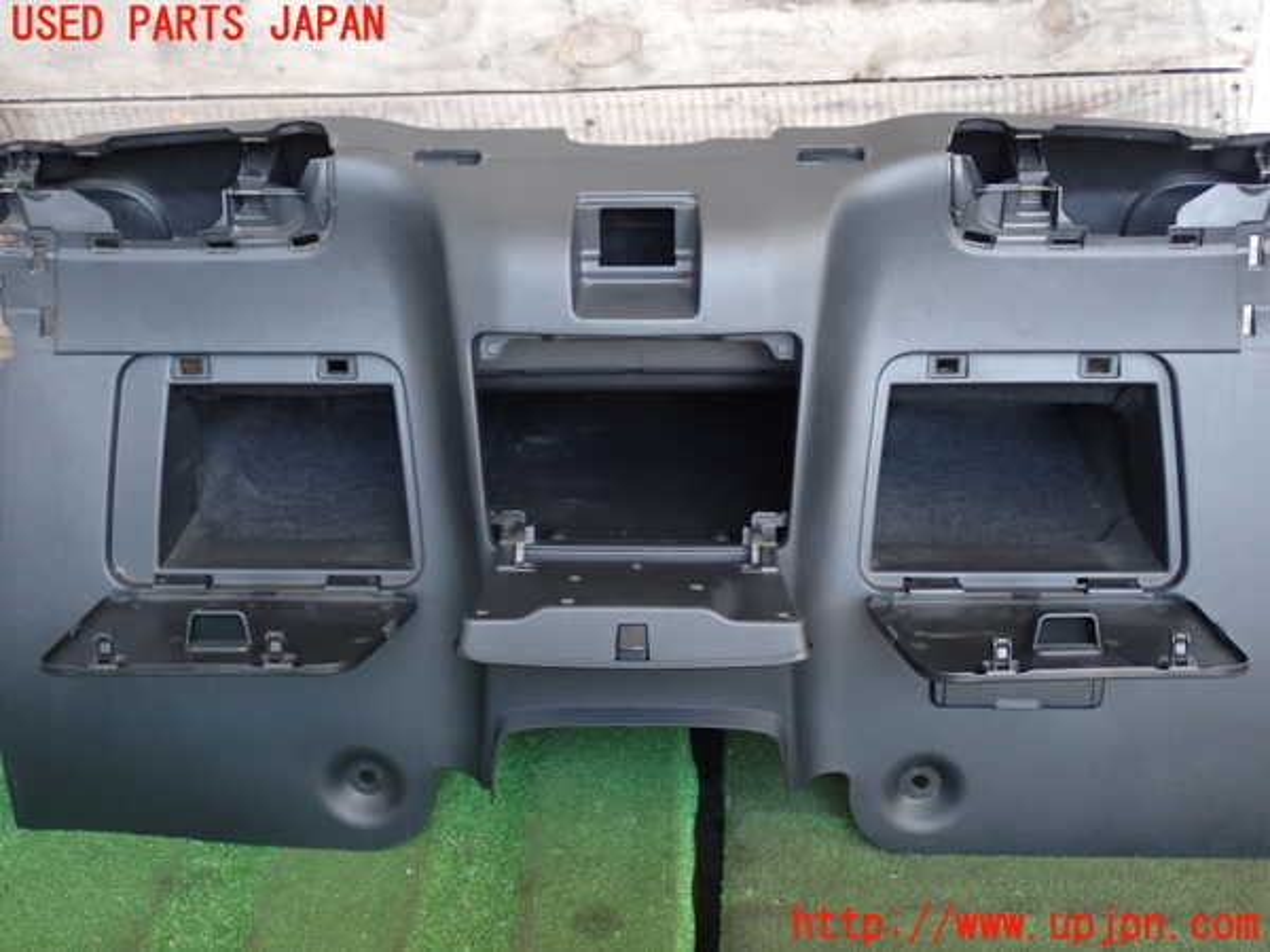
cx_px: 635
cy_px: 476
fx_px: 1504
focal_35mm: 41
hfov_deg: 45.8
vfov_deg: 35.1
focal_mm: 7.31
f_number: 2.8
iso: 320
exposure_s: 1/40
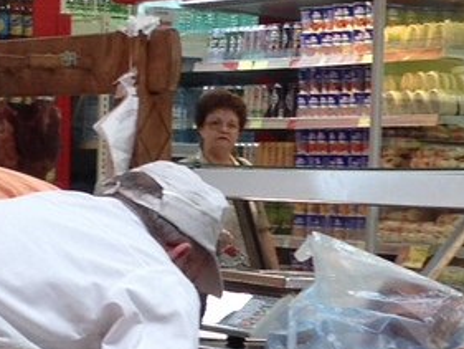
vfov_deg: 7.4
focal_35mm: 199
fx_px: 2669
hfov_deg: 9.9
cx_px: 375
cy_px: 440
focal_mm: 4.28
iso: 64
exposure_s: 1/60
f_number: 2.4
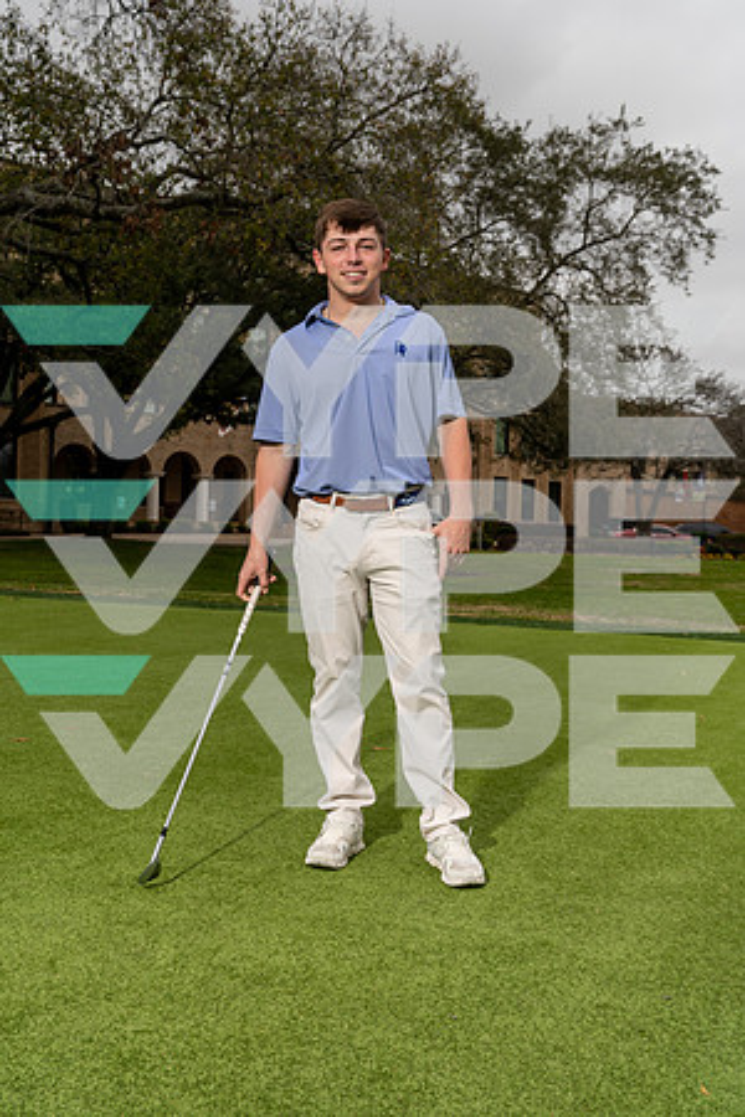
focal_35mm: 38
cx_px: 372
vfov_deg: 50.7
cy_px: 558
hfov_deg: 35.1
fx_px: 1179
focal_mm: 38
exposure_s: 1/250
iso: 200
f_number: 7.1
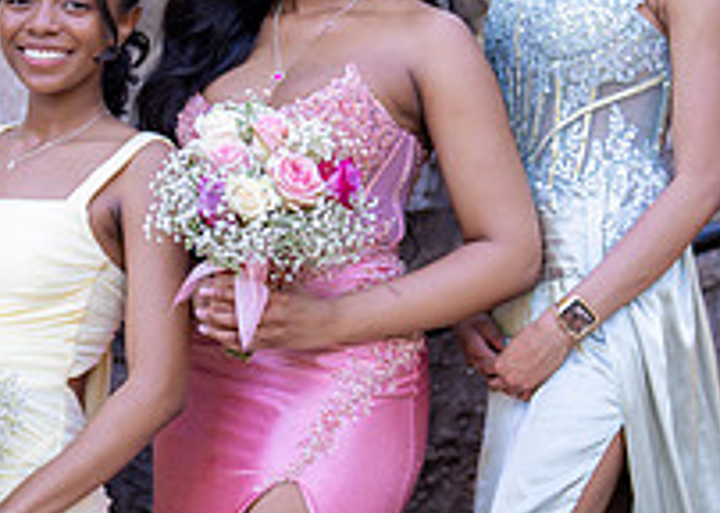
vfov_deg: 8.3
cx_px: 513
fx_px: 3515
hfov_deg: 11.7
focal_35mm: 172
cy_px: 191
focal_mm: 50
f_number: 1.2
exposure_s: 1/1600
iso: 200
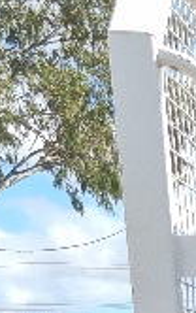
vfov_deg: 14.3
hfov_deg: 7.9
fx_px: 1135
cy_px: 515
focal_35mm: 133
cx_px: 669
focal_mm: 5.4
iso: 50
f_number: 1.8
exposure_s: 1/2000
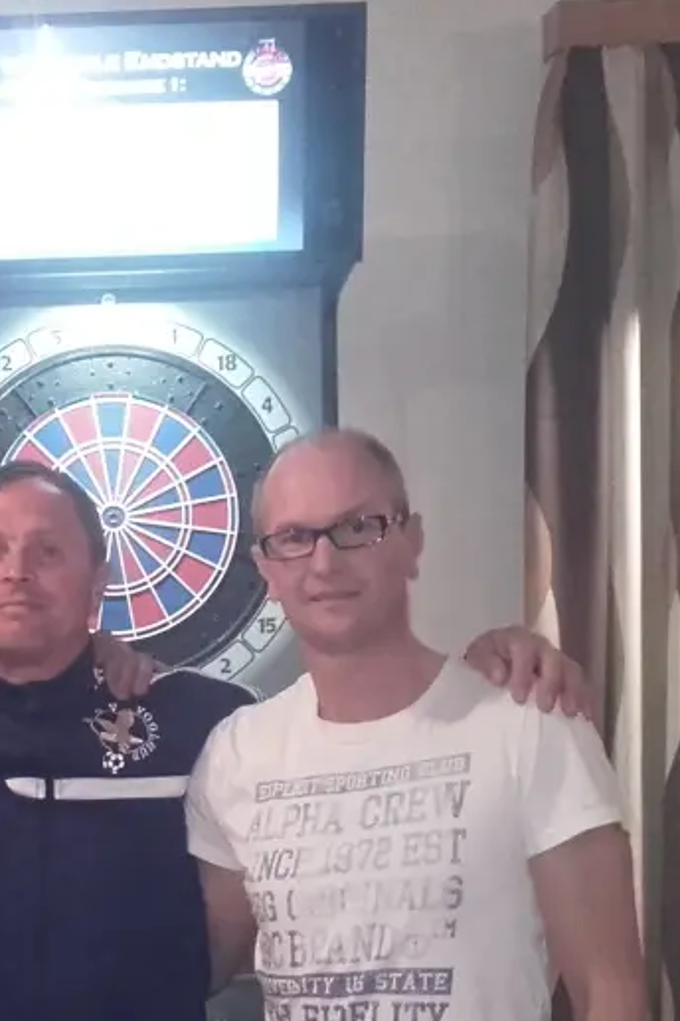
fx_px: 2125
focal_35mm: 75
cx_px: 8
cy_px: 712
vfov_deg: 26.8
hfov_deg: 17.8
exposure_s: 1/14
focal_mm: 3.31
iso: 450
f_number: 2.2
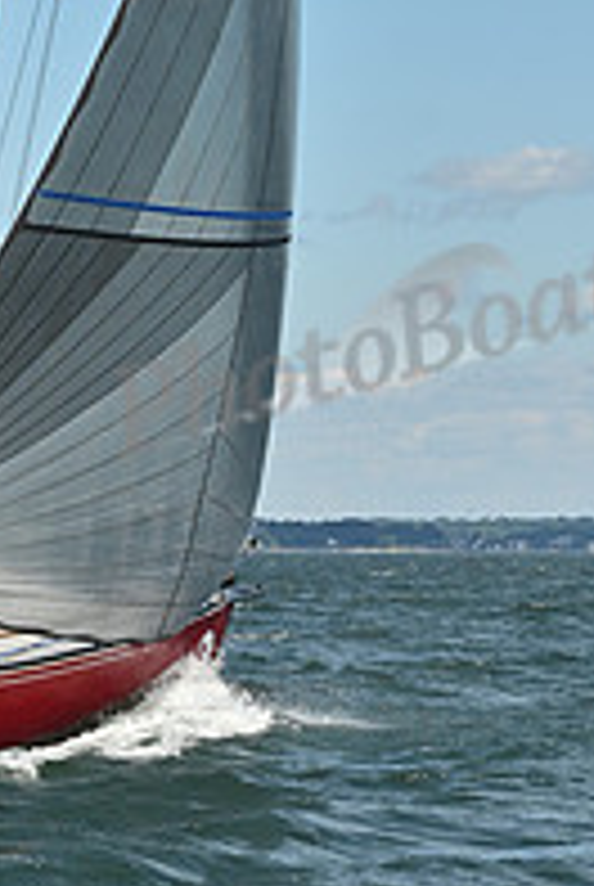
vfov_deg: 9.8
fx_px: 5080
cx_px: -119
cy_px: -288
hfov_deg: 6.6
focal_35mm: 206
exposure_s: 1/1250
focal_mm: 70
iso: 250
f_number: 8
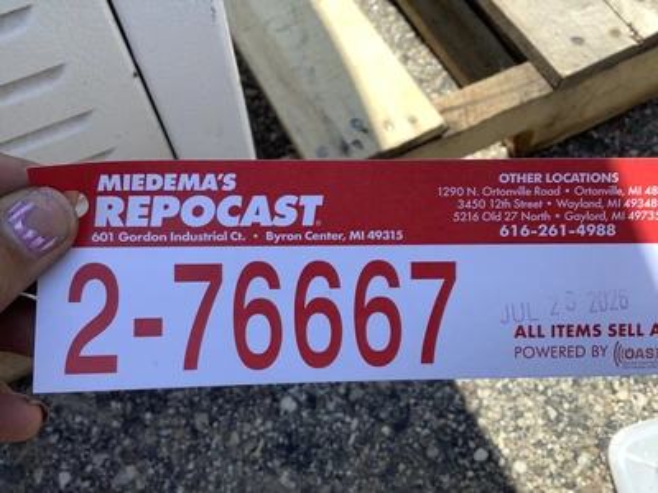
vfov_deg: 45.4
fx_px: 589
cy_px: 246
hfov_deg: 58.4
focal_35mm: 31
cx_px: 329
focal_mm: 3.3
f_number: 2.4
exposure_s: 1/867
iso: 25
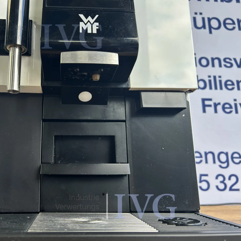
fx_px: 244
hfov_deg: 51.5
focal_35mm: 31
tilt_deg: +14.0
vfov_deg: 52.5
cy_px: 121
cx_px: 79
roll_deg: -0.3
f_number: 1.5
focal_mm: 5.7
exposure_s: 1/125
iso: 40
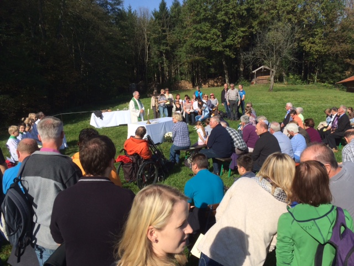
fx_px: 307
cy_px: 133
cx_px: 177
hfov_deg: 60.0
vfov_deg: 46.8
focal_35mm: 30
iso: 32
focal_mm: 4.12
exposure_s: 1/2053
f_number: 2.2
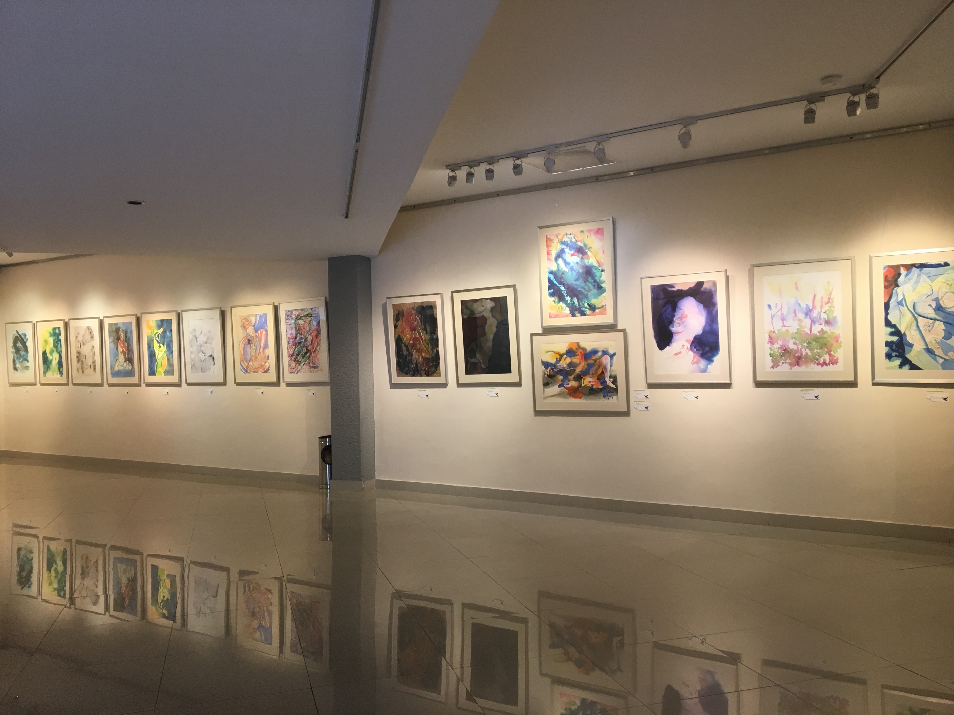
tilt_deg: +1.6
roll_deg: +0.3
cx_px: 477
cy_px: 358
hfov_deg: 61.7
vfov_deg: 48.2
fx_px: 799
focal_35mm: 29
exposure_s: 1/30
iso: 32
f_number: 2.2
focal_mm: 4.15
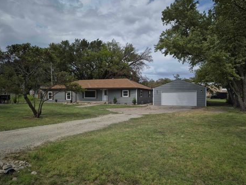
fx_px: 178
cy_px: 95
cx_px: 130
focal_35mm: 25
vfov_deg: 54.9
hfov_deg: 69.3
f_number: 1.8
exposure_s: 1/2408
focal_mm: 5.4
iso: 25
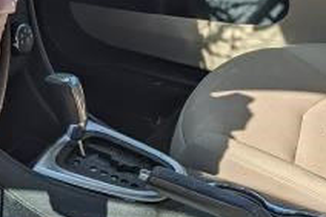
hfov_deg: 20.3
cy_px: 155
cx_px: -65
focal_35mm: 94
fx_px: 851
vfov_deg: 14.5
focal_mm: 6.9
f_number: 1.68
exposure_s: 1/934
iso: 18
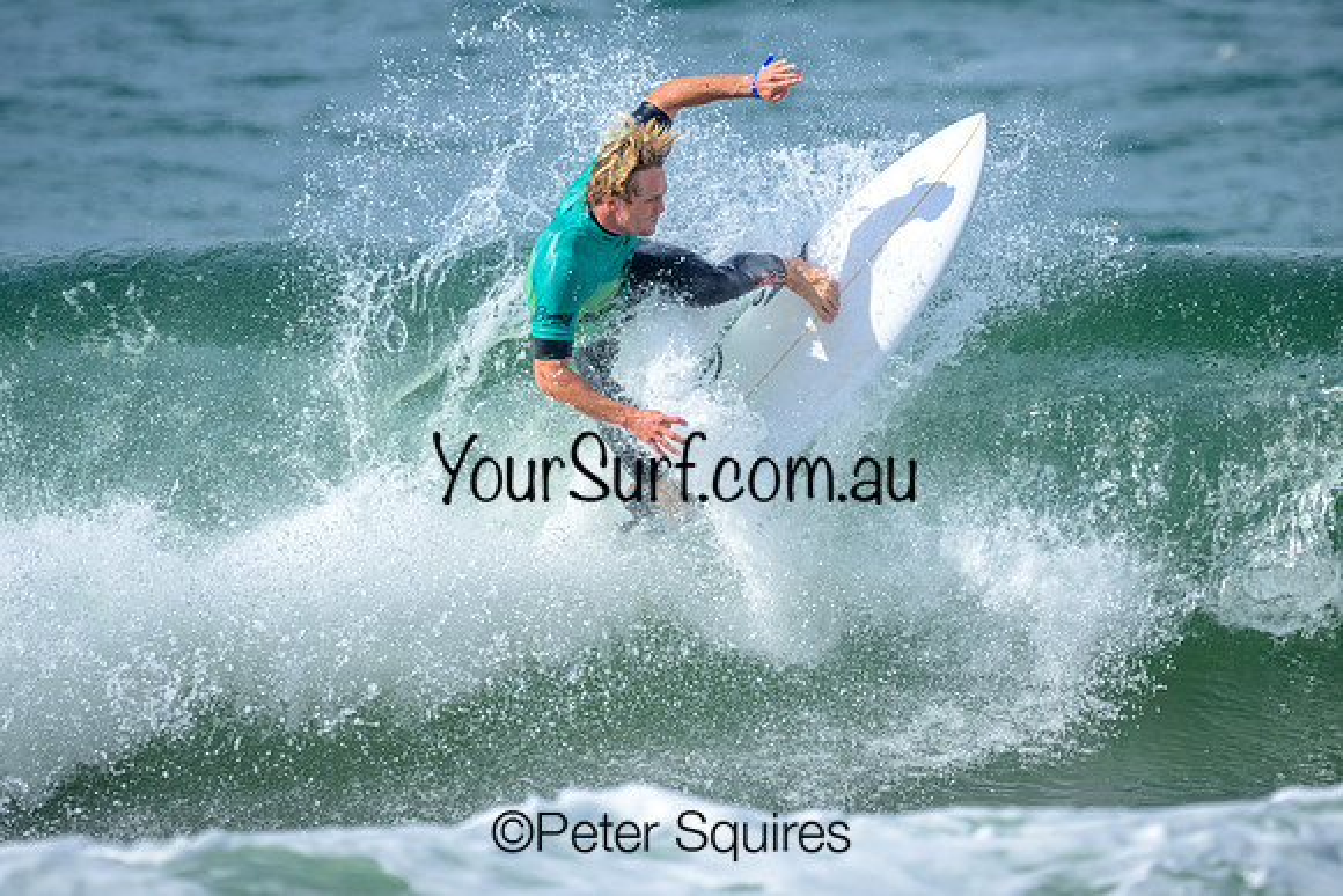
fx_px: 40952
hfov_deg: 1.9
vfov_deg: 1.3
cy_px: 374
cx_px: 625
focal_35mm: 1098
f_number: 6.3
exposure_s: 1/2000
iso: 320
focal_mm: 800
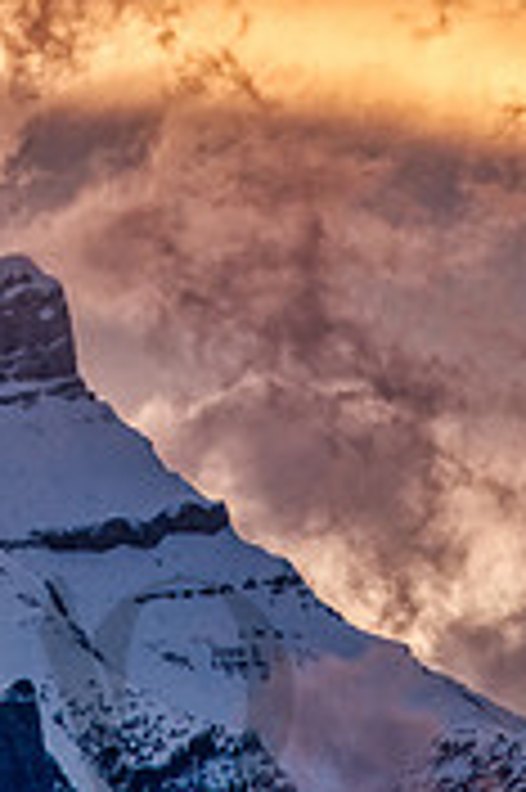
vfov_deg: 4.0
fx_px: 11221
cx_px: 92
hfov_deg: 2.7
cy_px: 104
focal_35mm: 511
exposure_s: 1/250
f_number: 8
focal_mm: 200
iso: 640
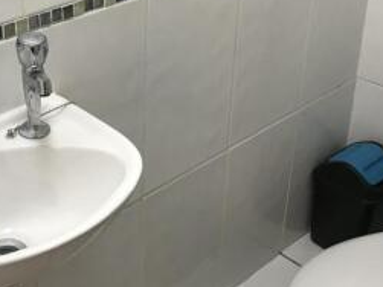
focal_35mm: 65
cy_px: 42
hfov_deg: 29.1
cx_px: 68
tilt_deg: -22.5
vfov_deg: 22.2
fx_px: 719
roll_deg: +1.1
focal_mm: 3.99
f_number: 1.8
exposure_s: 1/33
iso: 32
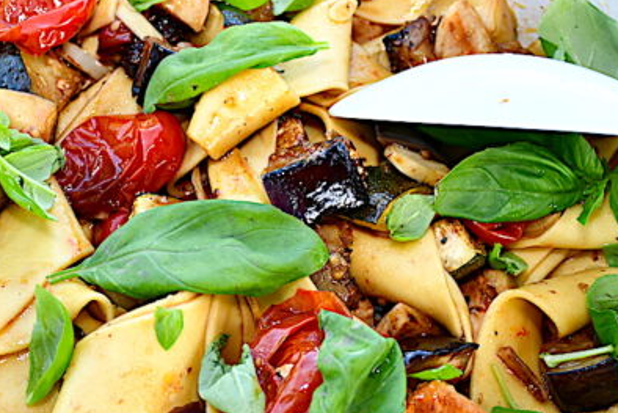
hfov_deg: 17.8
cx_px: 296
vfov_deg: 11.9
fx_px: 1975
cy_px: 317
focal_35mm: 115
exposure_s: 1/100
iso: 200
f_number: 5
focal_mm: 42
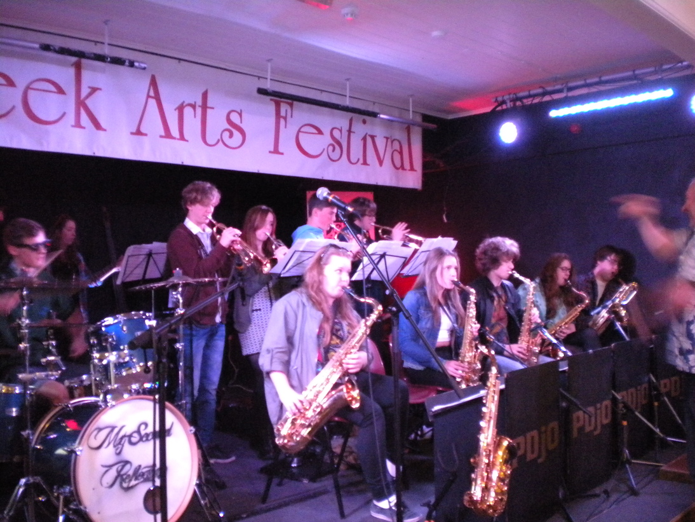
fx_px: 703
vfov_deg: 40.7
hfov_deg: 52.6
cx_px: 348
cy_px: 261
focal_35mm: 35
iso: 800
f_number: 3.1
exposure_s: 1/7.1
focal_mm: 6.3
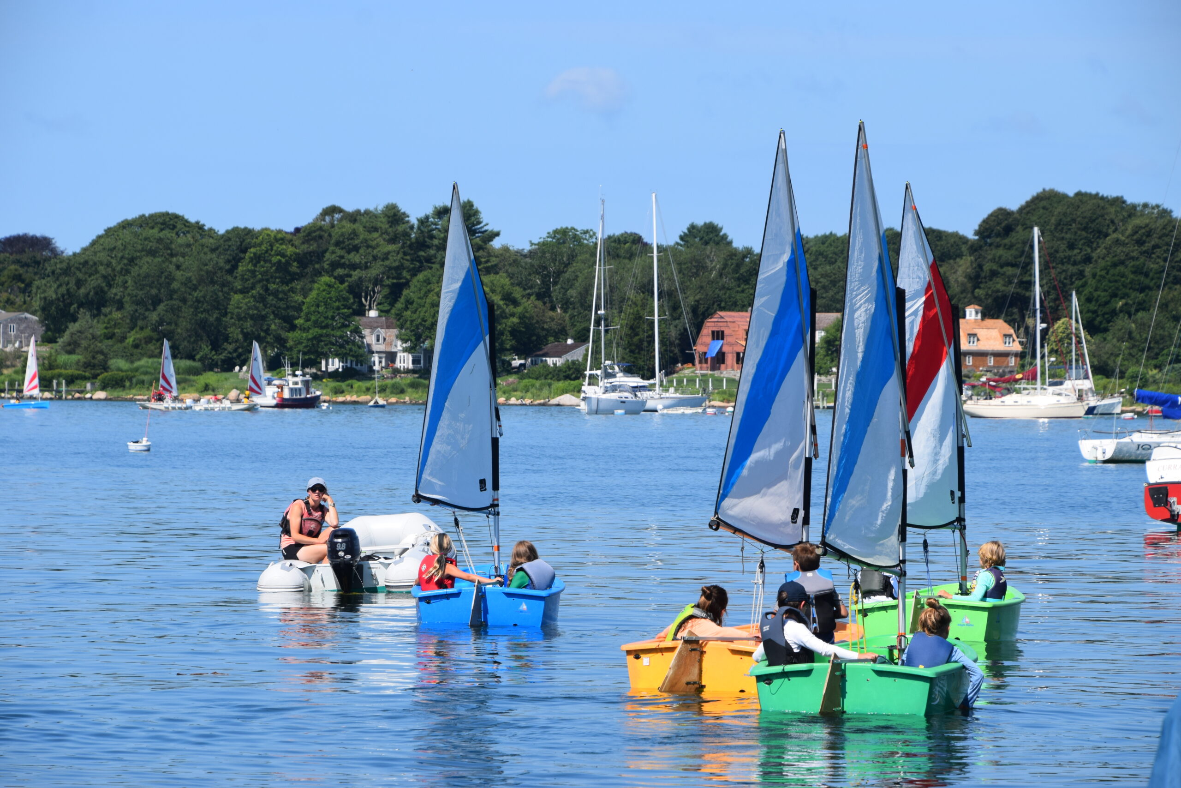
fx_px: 6003
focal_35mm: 183
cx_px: 590
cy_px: 394
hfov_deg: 11.2
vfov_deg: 7.5
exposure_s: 1/500
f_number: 11
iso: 200
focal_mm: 122
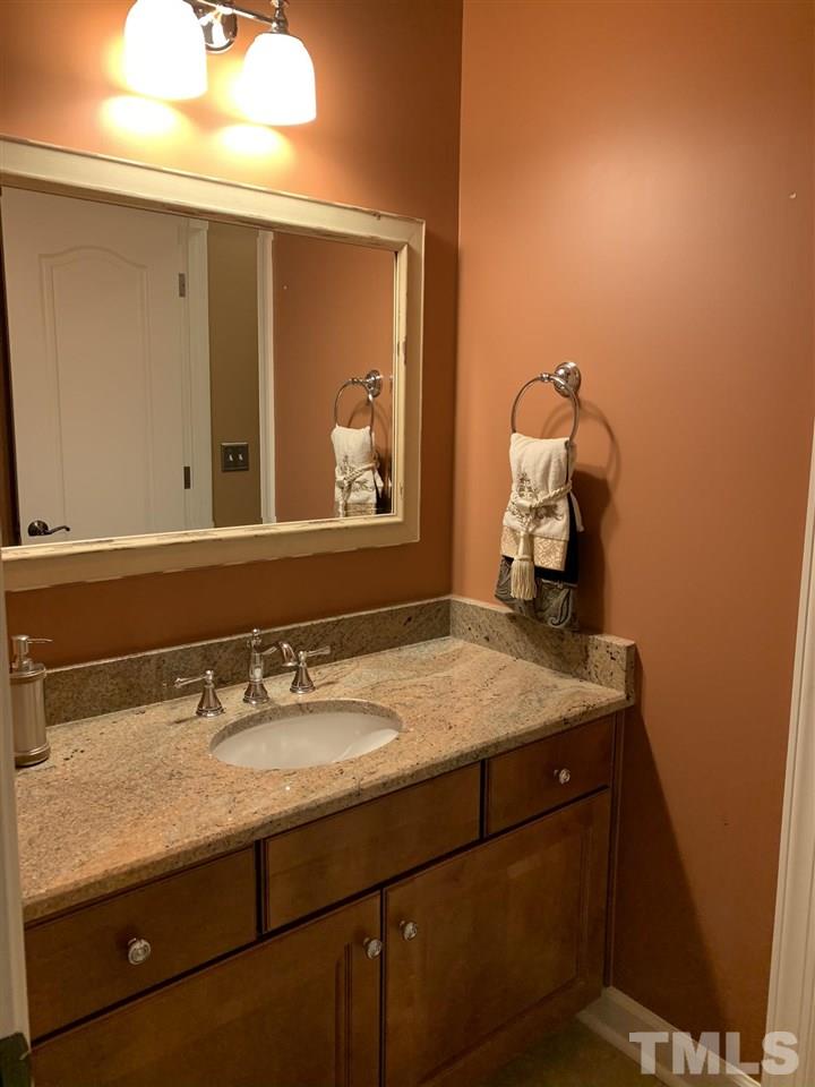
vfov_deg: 67.3
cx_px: 408
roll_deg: -1.3
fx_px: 816
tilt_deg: -8.4
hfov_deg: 53.1
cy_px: 544
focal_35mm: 26
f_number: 1.8
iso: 250
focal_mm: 4.25
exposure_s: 1/60
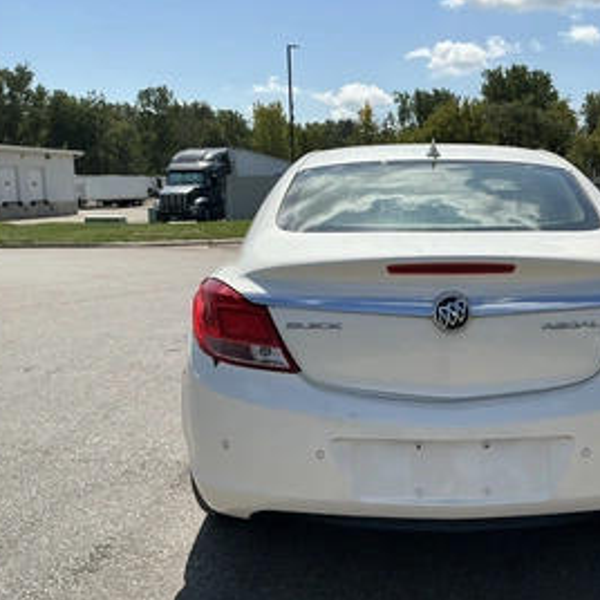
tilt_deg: -8.3
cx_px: 414
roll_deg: +2.0
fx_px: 726
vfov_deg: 44.9
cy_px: 316
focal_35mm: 37
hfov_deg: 44.1
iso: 25
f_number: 1.8
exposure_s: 1/3125
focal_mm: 3
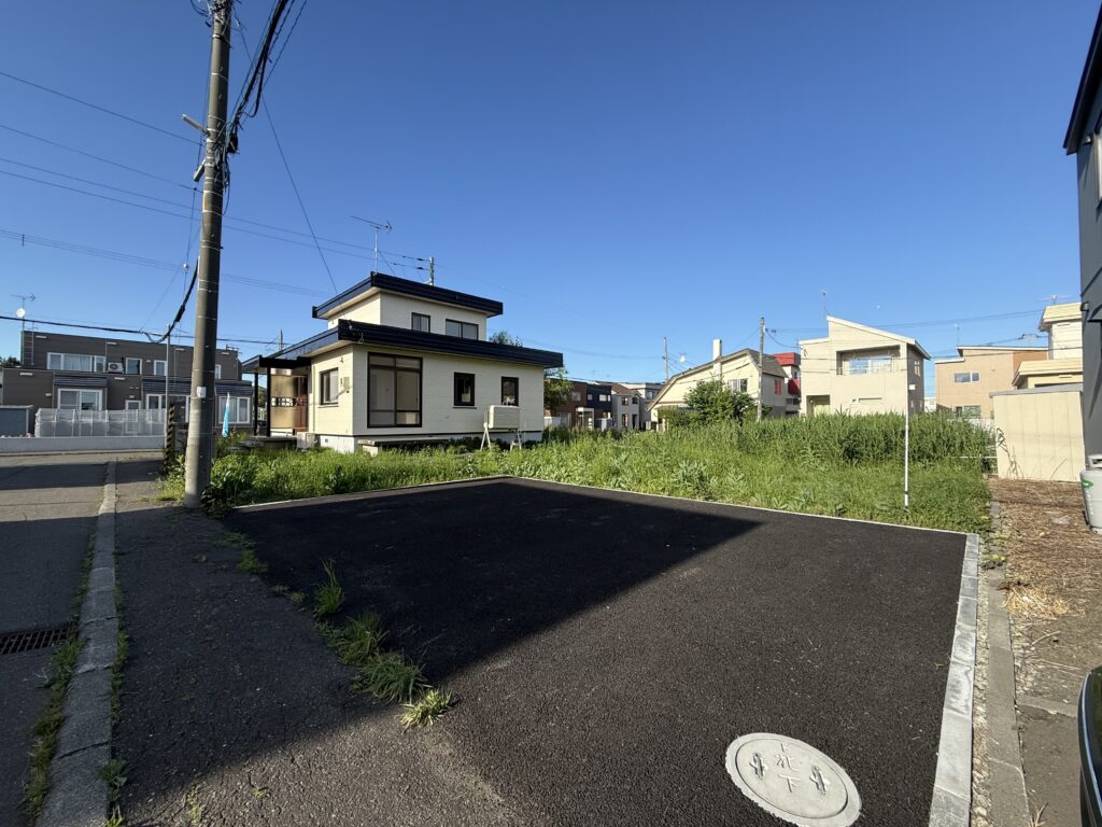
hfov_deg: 102.1
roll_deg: -0.3
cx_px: 551
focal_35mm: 14
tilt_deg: +1.1
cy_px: 414
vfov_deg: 85.7
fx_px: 446
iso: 50
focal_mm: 2.22
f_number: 2.2
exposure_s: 1/1339
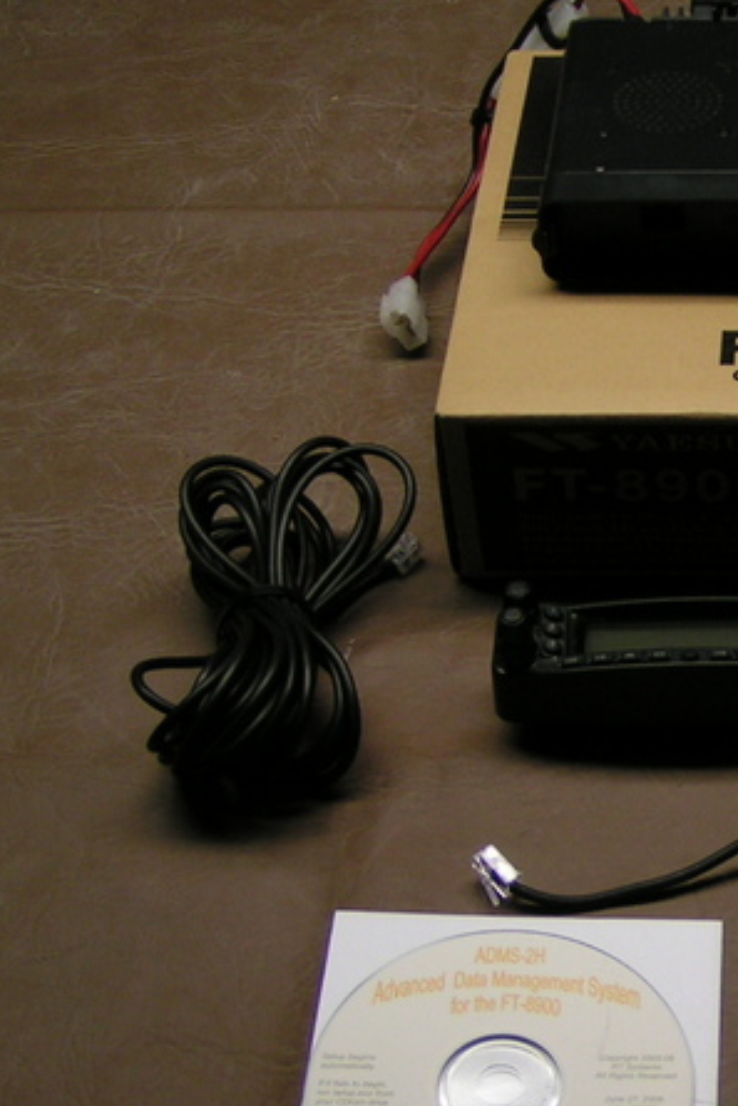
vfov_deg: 28.4
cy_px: 661
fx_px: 2181
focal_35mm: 71
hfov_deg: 18.1
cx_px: 927
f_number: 2.8
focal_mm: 5.8
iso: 80
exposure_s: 1/50
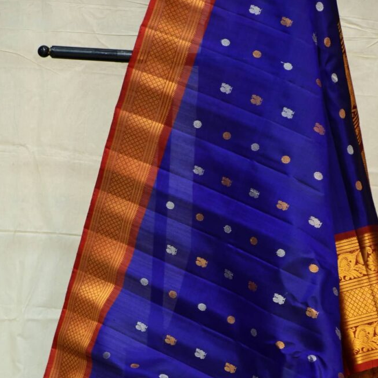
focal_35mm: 192
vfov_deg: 9.1
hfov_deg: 9.1
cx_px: 190
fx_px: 2369
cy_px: 332
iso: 200
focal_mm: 85
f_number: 5.3
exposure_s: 1/13
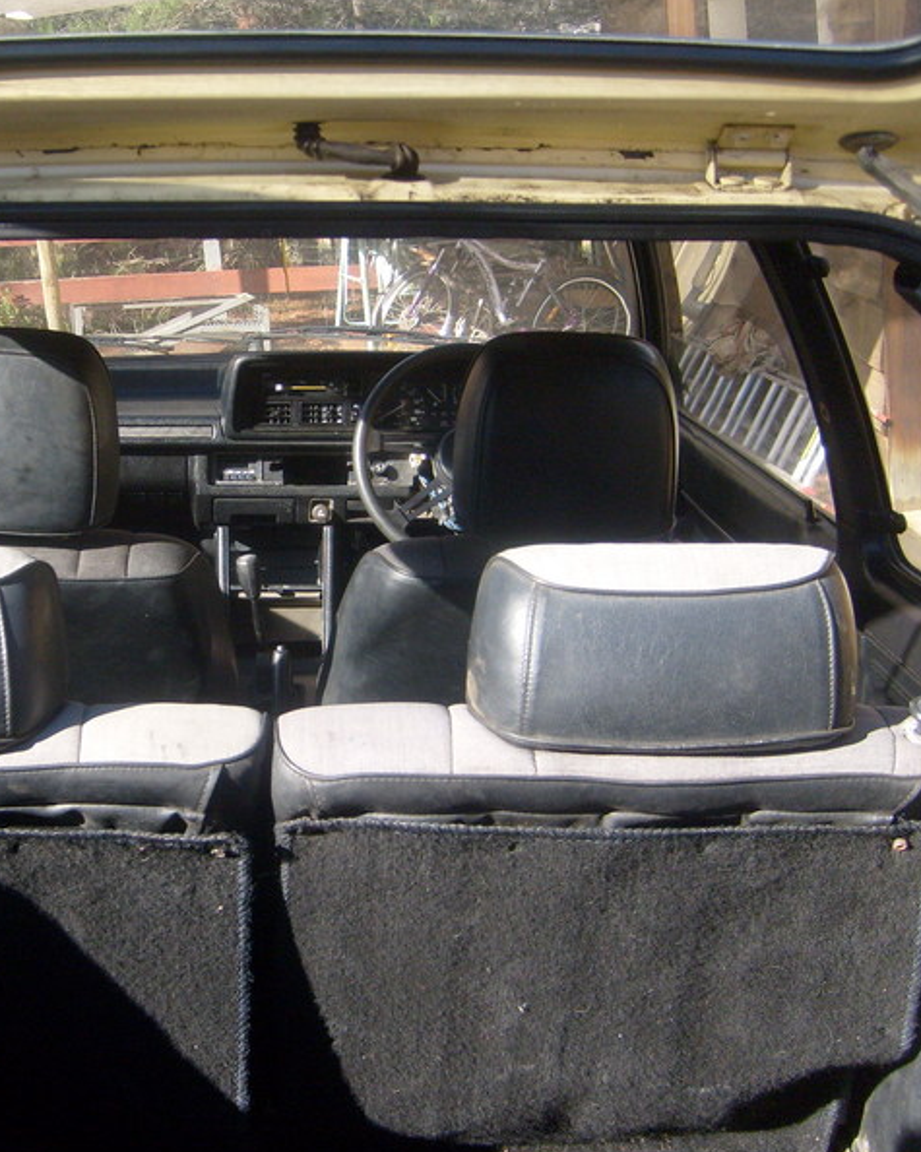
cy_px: 580
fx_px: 1568
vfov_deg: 40.3
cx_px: 254
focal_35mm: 46
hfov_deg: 32.3
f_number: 2.8
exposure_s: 1/350
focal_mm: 5.8
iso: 80
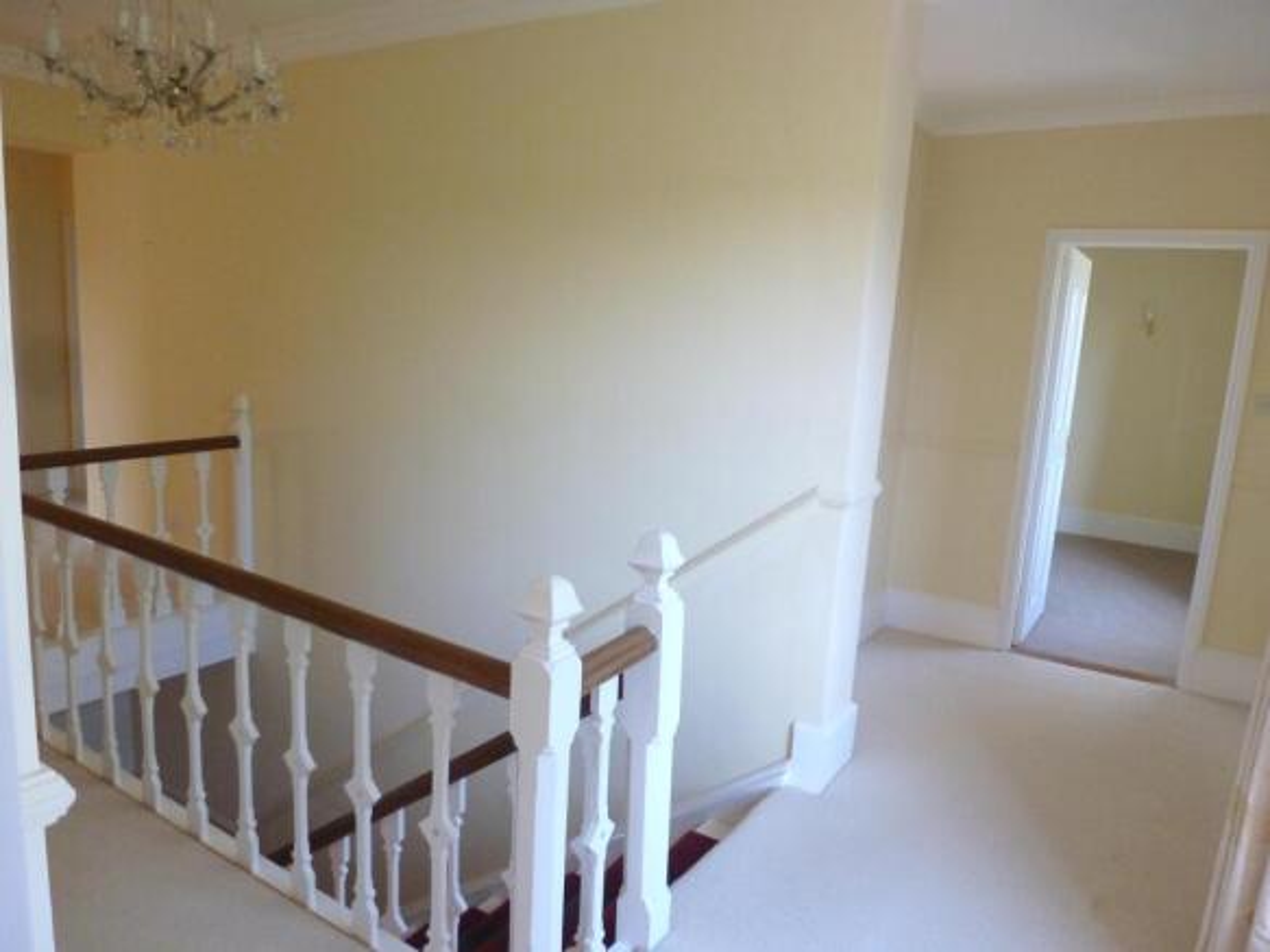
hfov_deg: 71.6
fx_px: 880
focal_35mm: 24
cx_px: 635
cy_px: 476
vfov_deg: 56.8
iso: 320
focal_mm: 4.3
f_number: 3.3
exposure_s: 1/60
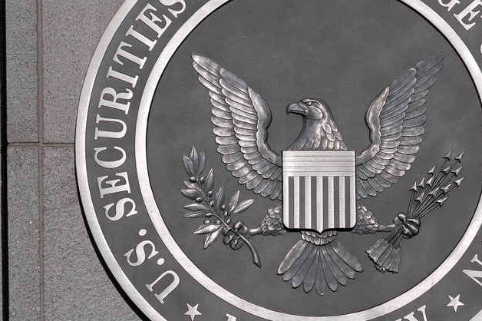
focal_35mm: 326
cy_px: 147
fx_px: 4362
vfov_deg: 4.2
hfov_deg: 6.3
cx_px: 321
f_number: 5.6
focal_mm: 200
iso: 100
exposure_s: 1/2500
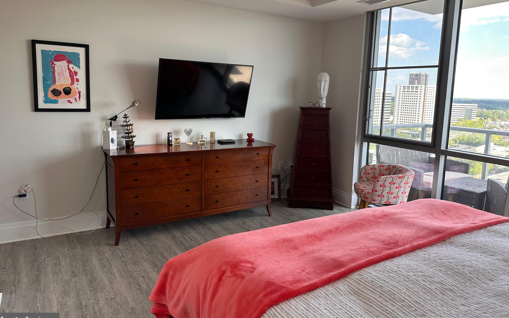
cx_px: 256
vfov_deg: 47.5
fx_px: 361
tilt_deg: -8.8
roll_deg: -2.5
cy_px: 138
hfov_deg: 70.4
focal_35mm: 26
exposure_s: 1/149
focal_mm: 6.86
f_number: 1.78
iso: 80
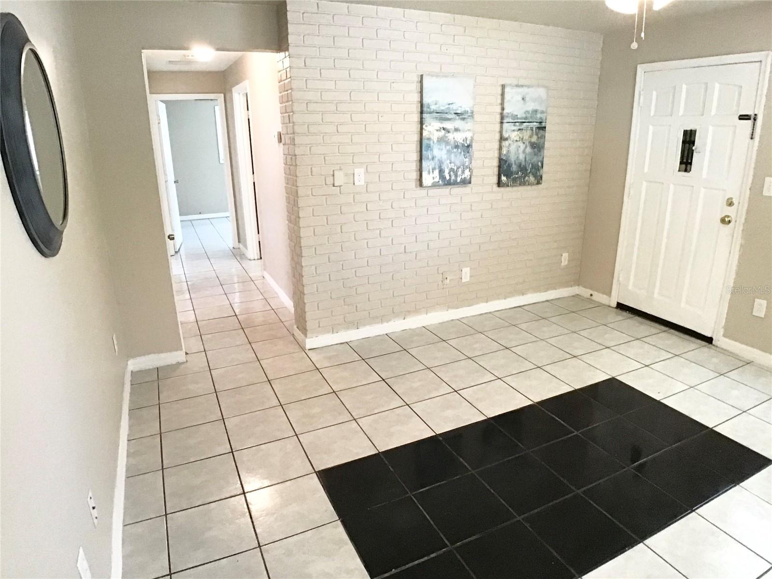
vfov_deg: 45.4
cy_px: 290
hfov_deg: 58.4
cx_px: 386
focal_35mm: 31
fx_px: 691
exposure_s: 1/30
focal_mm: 3.3
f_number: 2.4
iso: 250
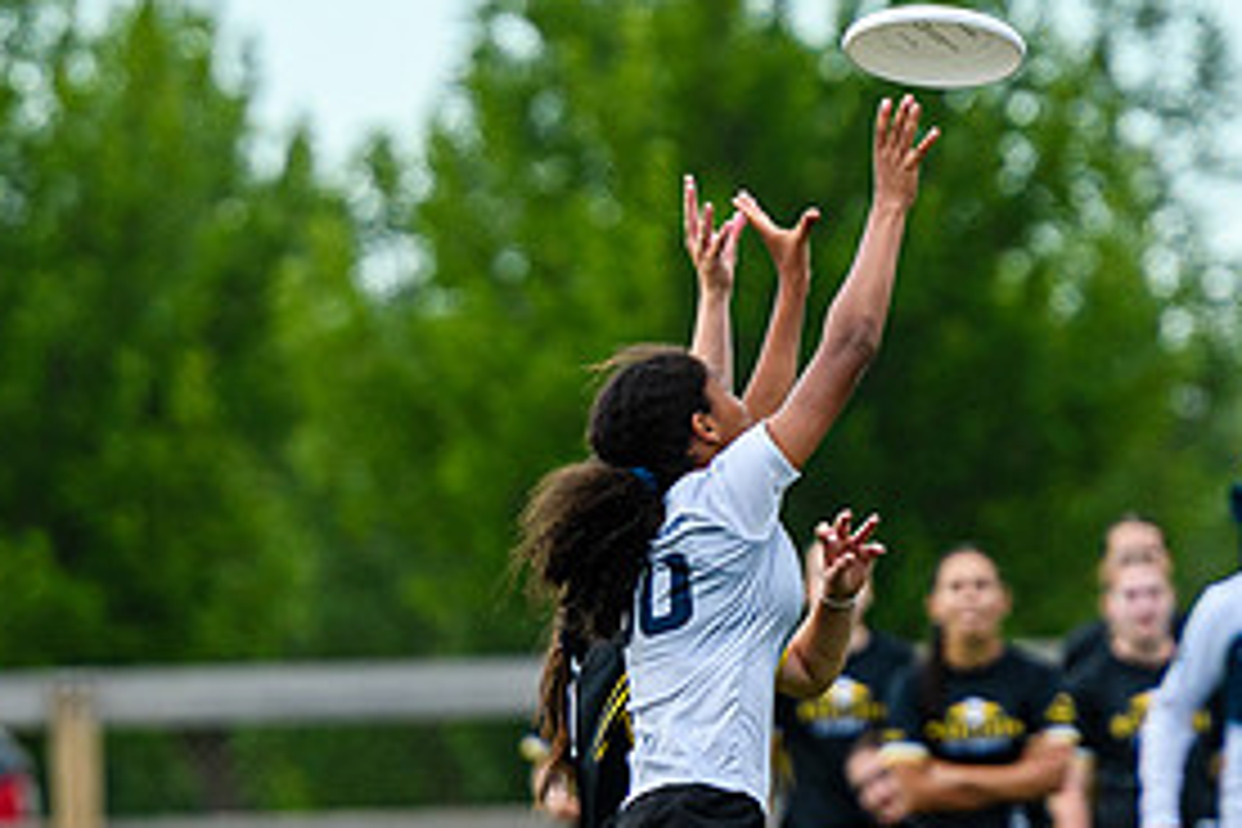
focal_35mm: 1062
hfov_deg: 1.9
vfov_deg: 1.3
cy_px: 472
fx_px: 36636
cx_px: 691
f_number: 3.2
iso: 280
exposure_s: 1/1250
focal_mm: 200
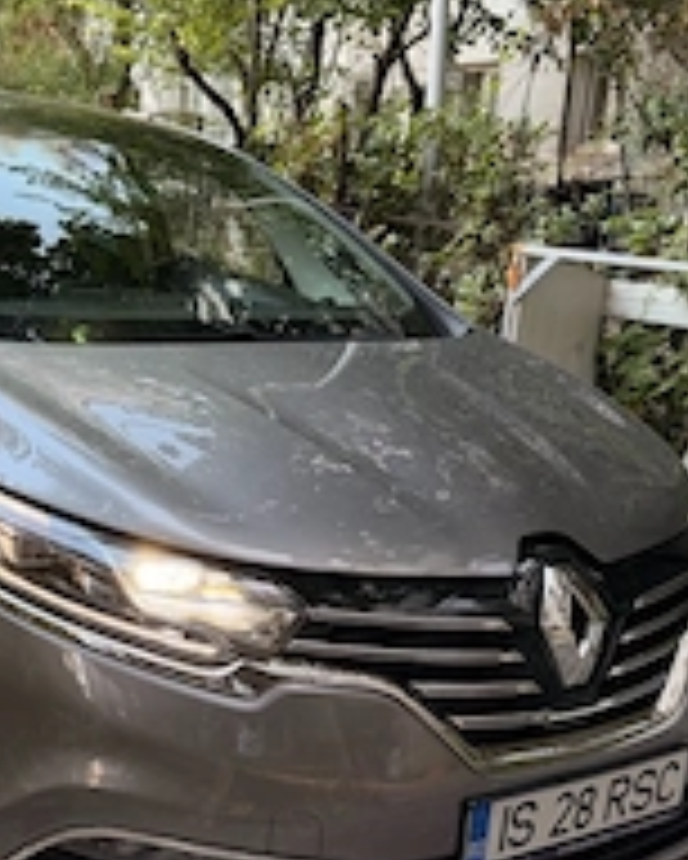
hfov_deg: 30.1
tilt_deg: -12.7
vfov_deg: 38.0
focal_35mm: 49
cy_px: 459
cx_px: 130
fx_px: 1246
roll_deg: -4.3
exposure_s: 1/60
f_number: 1.78
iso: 160
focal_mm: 6.76
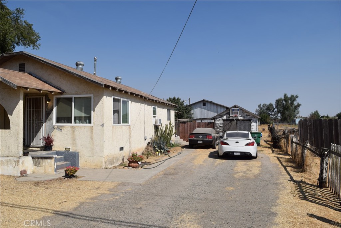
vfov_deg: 47.9
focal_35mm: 27
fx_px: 256
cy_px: 114
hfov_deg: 67.4
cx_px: 170
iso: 200
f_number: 8
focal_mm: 18
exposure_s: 1/1000
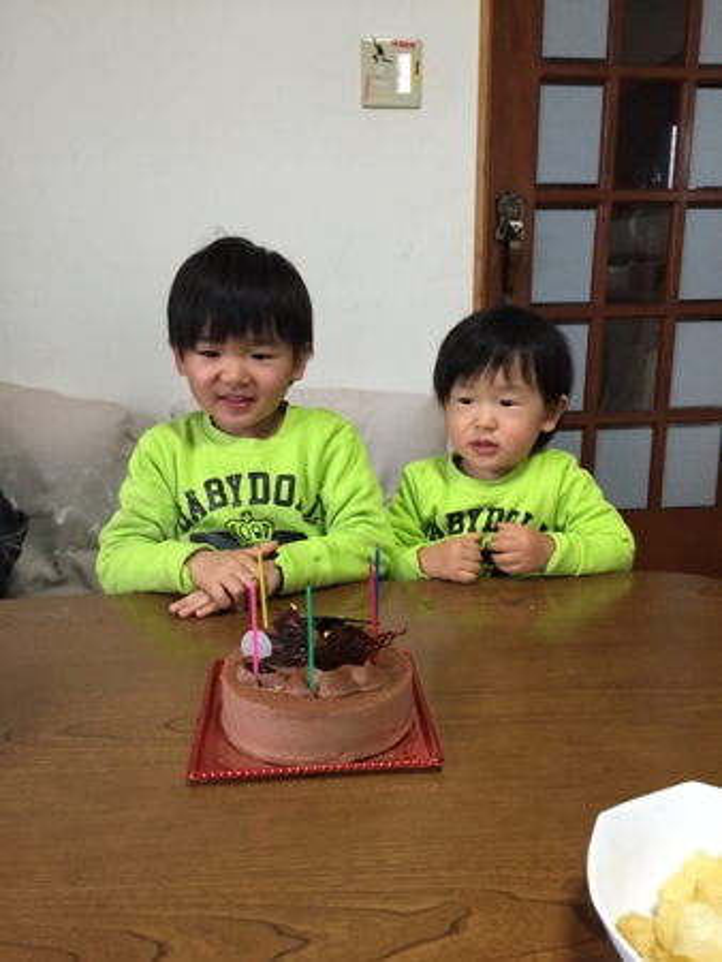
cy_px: 481
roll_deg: +0.9
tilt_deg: -12.4
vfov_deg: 61.6
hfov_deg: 48.3
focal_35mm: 29
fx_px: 806
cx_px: 361
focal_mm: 4.15
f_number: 2.2
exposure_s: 1/30
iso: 250
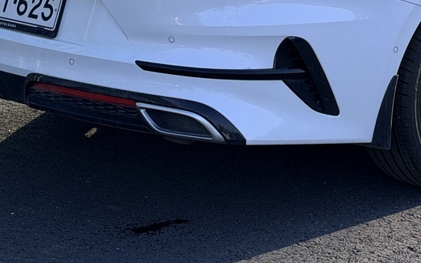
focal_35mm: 133
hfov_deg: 15.5
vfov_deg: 9.6
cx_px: 384
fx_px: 1526
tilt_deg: -6.3
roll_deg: -0.1
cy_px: -104
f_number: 1.78
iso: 80
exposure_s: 1/1715
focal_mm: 6.76
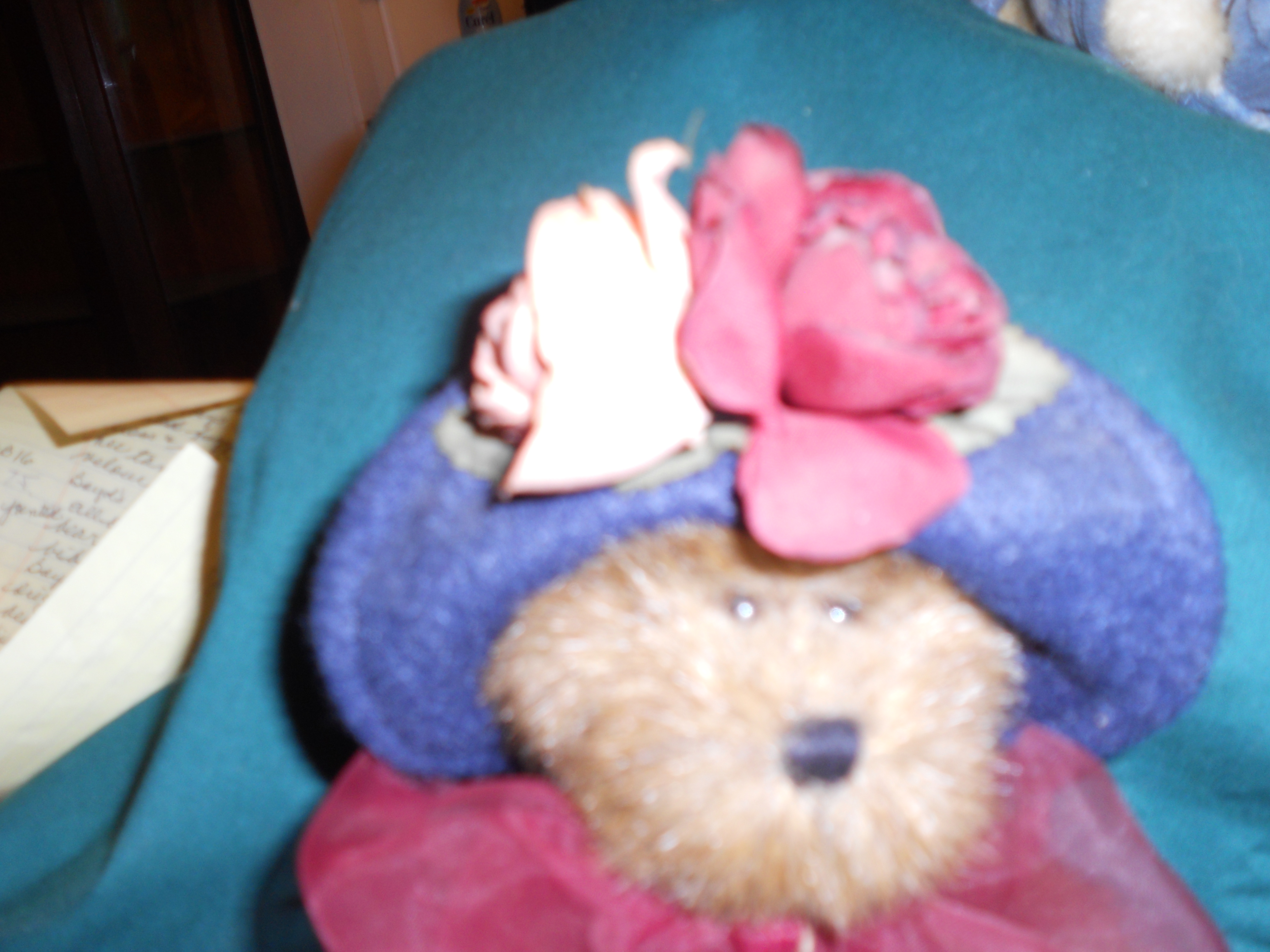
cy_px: 476
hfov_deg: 56.8
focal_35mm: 32
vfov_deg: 44.2
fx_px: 1174
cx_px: 635
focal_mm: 5.8
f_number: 3.5
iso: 80
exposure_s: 1/25
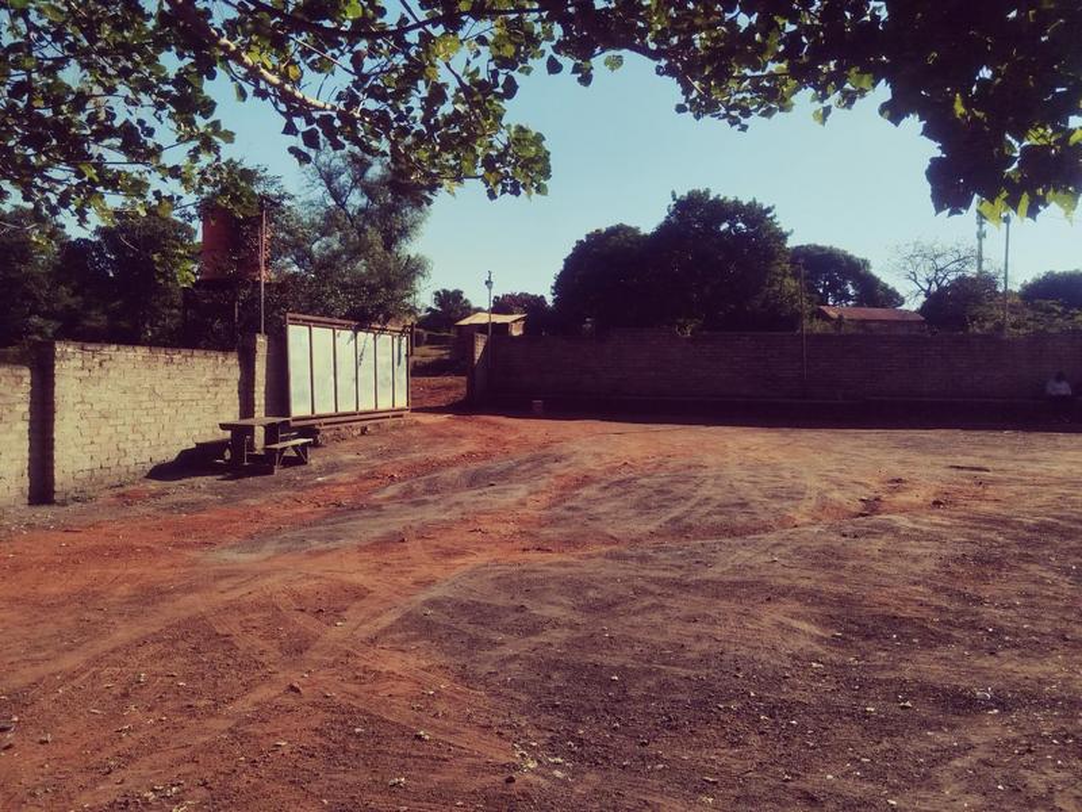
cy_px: 406
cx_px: 541
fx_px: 813
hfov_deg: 67.3
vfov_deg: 53.1
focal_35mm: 26
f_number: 1.9
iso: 100
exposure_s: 1/2964
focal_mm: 4.95
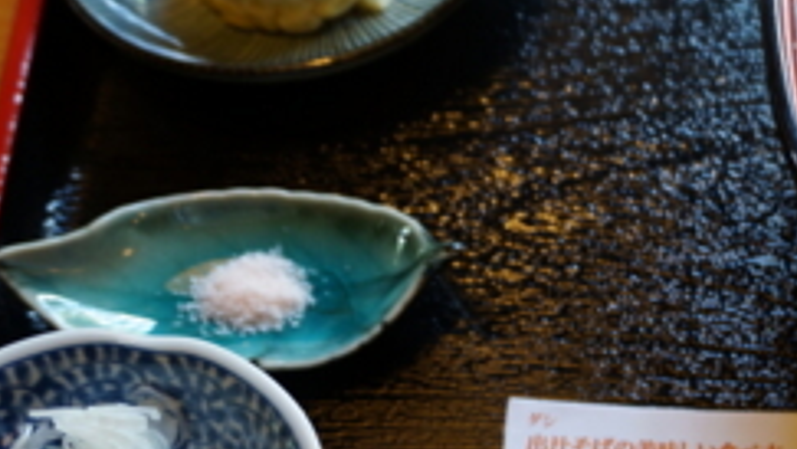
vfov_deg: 14.9
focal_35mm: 81
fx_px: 1719
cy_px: 274
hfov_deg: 24.7
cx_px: 820
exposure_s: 1/6
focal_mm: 21
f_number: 4
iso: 100
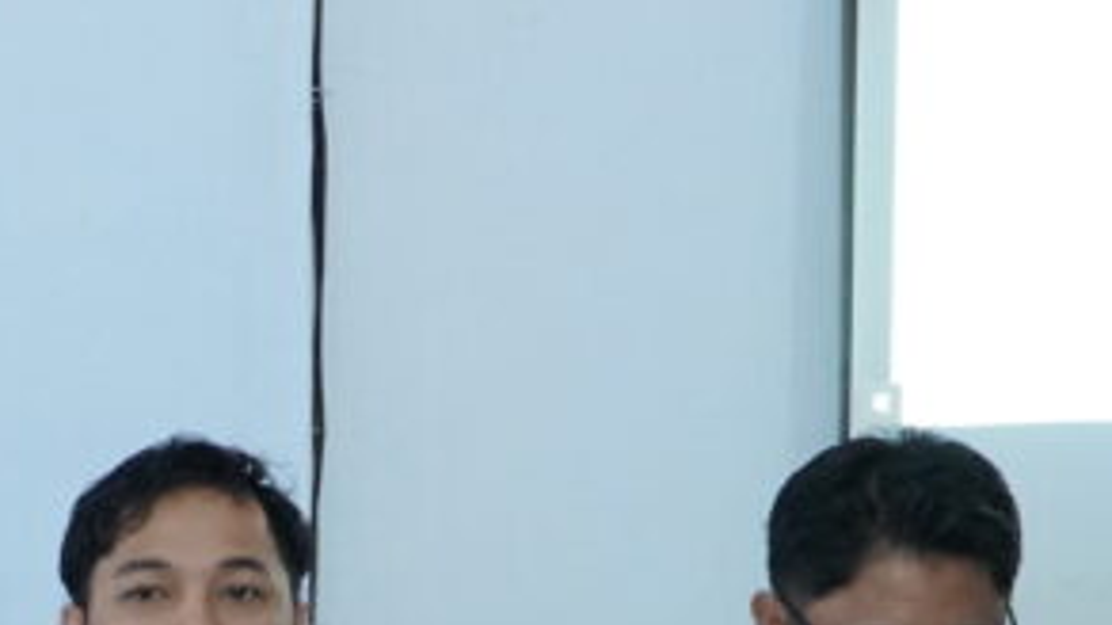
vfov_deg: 10.1
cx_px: 80
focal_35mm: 116
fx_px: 3414
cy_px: 958
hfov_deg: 18.2
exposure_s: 1/80
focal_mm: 21
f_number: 4.5
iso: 2500
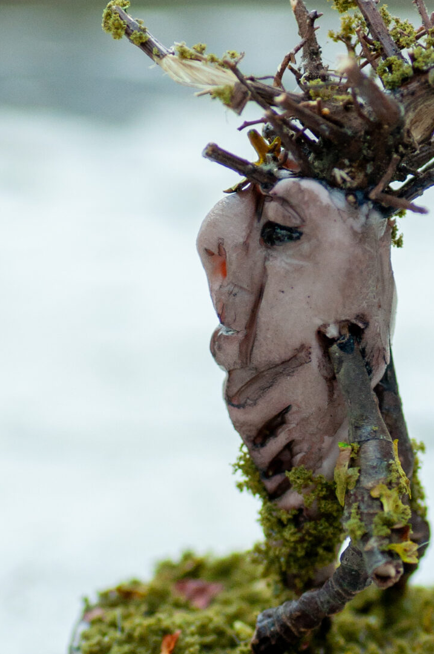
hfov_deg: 4.3
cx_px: 320
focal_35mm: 320
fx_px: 5803
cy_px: 338
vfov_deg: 6.4
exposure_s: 1/250
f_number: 5
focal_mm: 90
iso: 640
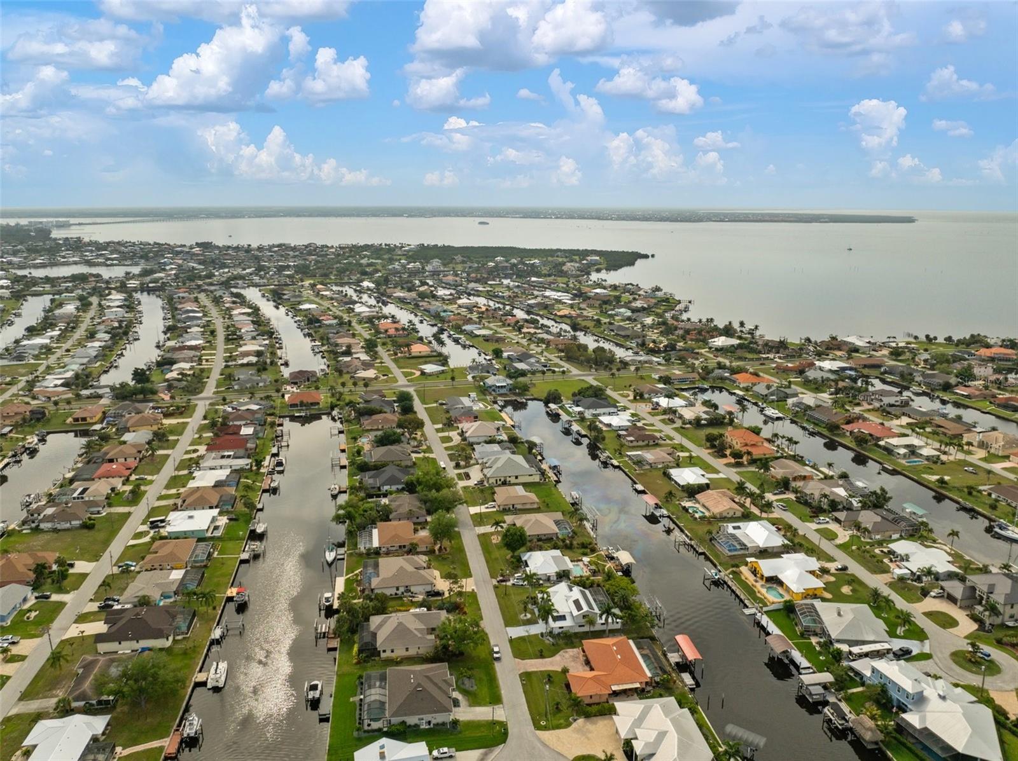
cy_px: 380
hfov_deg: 71.6
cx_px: 509
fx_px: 705
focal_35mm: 24
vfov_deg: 56.7
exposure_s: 1/5000
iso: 100
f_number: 2.8
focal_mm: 12.29
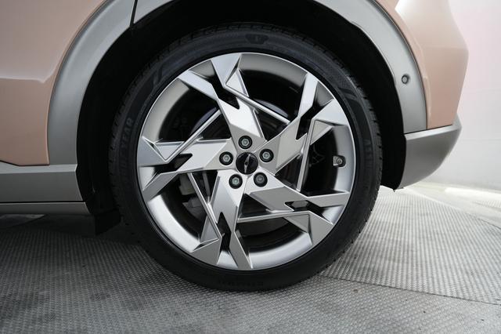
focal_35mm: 24
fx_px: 334
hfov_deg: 73.8
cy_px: 167
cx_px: 250
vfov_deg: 53.1
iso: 2000
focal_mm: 24
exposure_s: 1/160
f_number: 2.8
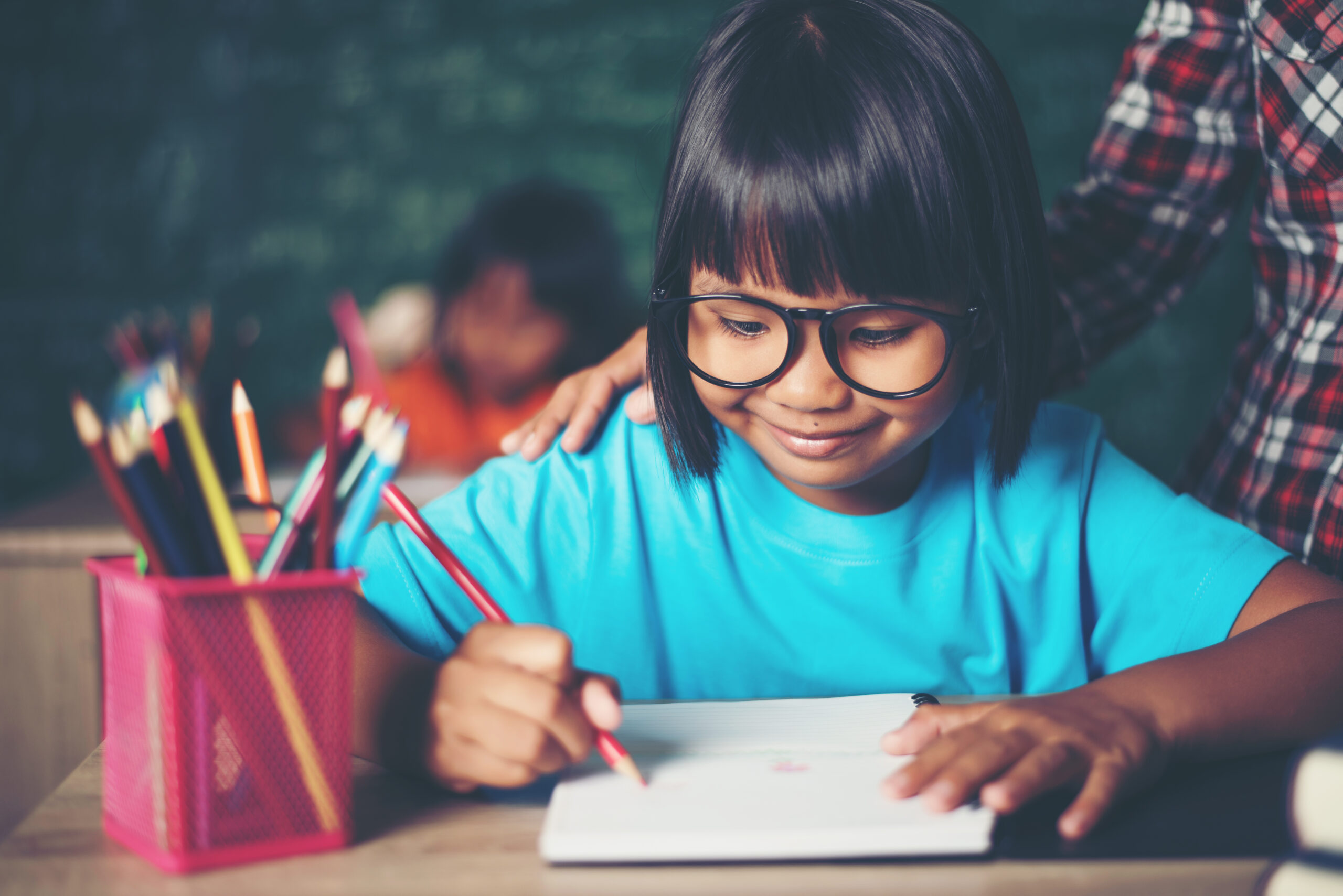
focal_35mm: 50
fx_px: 1866
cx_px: 672
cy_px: 448
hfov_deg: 39.6
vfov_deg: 27.0
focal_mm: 50
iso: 100
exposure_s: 1/200
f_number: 1.8
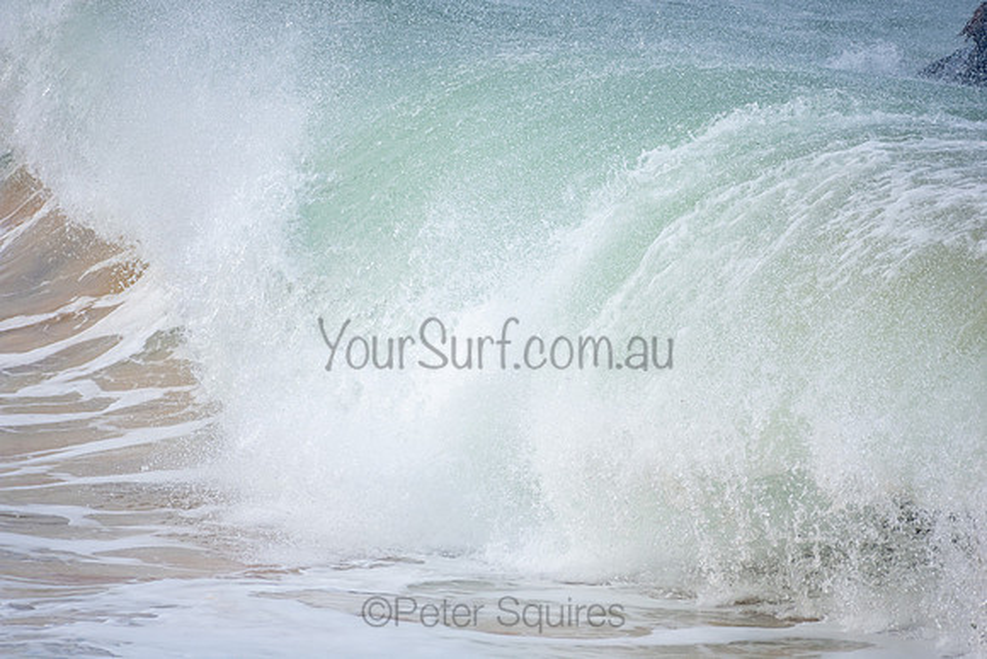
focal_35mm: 750
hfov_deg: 2.7
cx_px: 494
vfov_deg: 1.8
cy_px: 330
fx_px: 20566
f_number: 6.3
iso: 200
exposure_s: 1/1000
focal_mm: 500
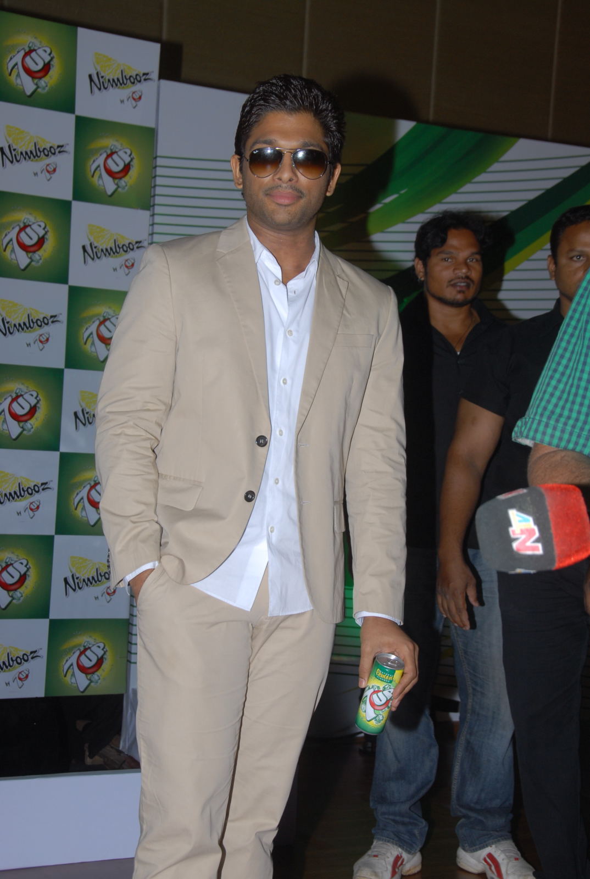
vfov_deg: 31.8
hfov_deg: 21.7
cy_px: 440
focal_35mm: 63
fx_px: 1541
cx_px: 295
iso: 250
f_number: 7.1
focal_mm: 42
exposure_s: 1/125
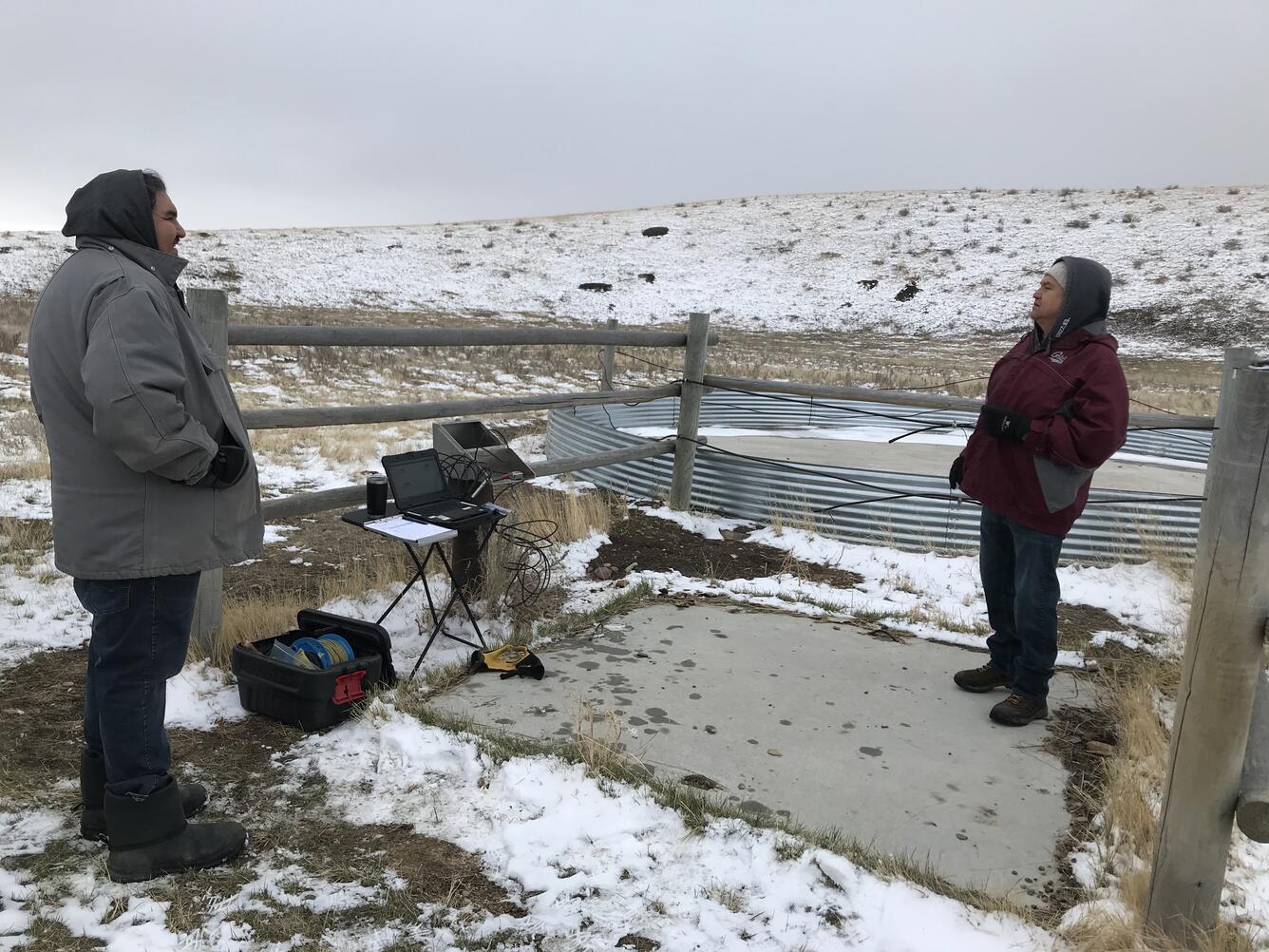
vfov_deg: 49.7
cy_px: 476
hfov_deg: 63.4
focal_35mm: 28
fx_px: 1026
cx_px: 634
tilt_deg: -8.5
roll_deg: -3.6
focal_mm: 3.99
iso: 20
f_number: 1.8
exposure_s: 1/929
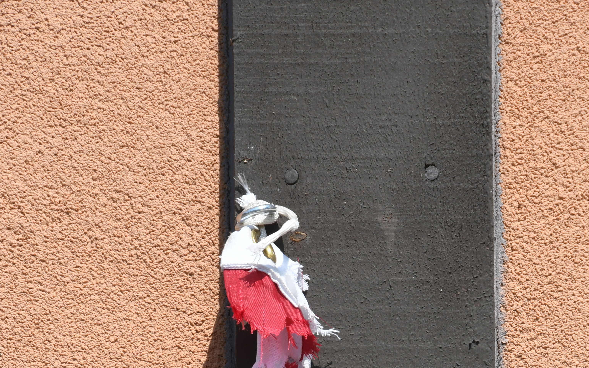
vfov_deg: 2.4
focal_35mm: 540
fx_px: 8668
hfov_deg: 3.9
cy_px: 517
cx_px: 340
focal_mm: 200
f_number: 11
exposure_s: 1/320
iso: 320
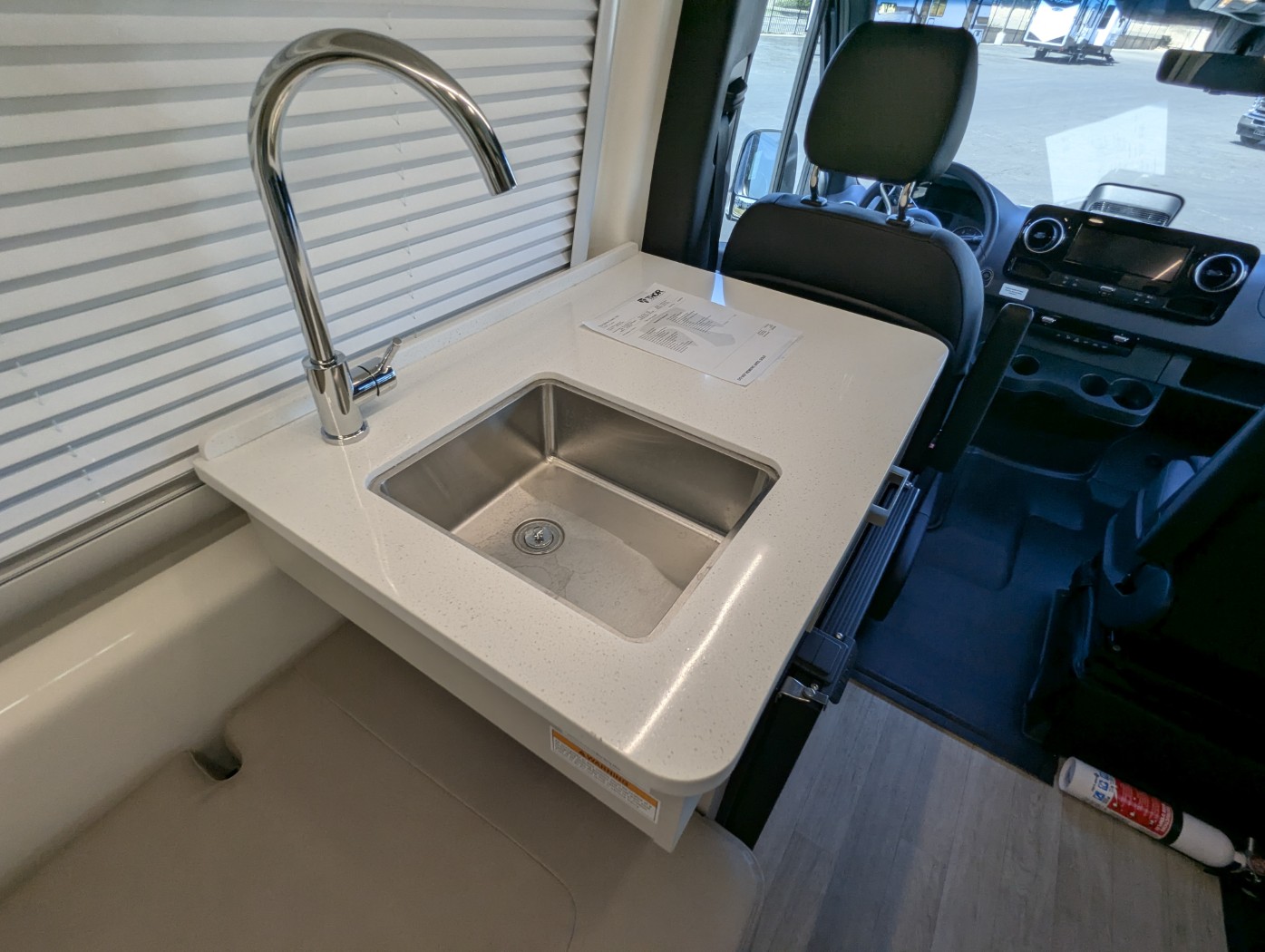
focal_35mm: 16
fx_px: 585
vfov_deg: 78.2
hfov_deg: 94.4
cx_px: 632
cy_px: 476
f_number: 2.2
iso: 49
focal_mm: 2.35
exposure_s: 1/266
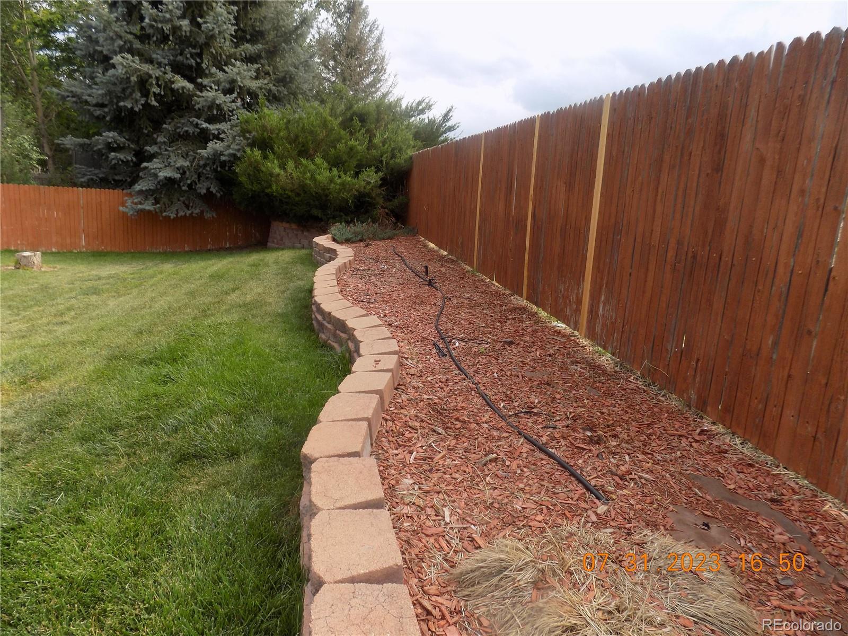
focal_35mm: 23
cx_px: 424
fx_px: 563
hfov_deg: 73.9
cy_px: 318
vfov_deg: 58.9
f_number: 3.1
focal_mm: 4
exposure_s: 1/320
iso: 80
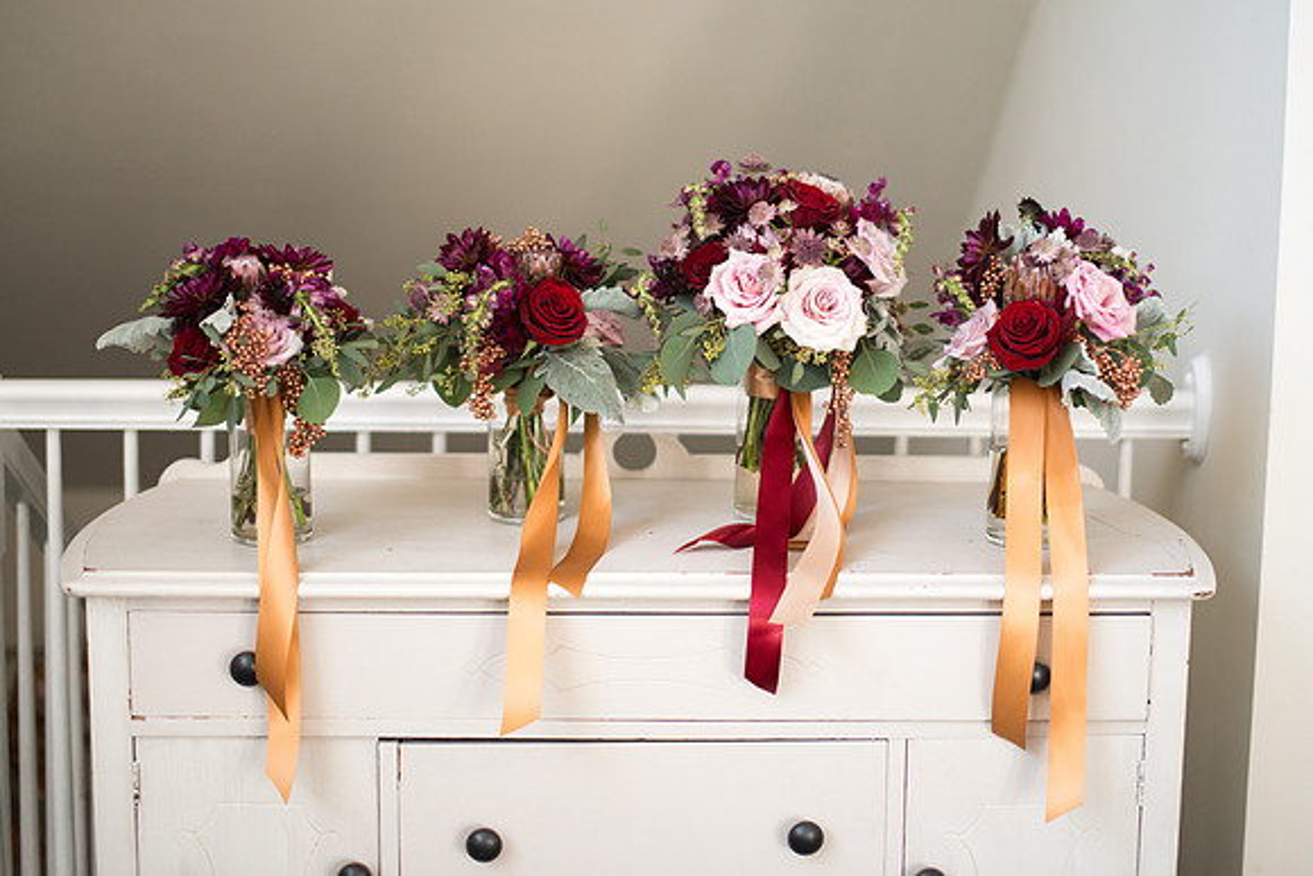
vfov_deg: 23.5
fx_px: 2108
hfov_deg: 34.6
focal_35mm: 58
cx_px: 725
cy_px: 379
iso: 500
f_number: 1.4
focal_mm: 50
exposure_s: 1/1250
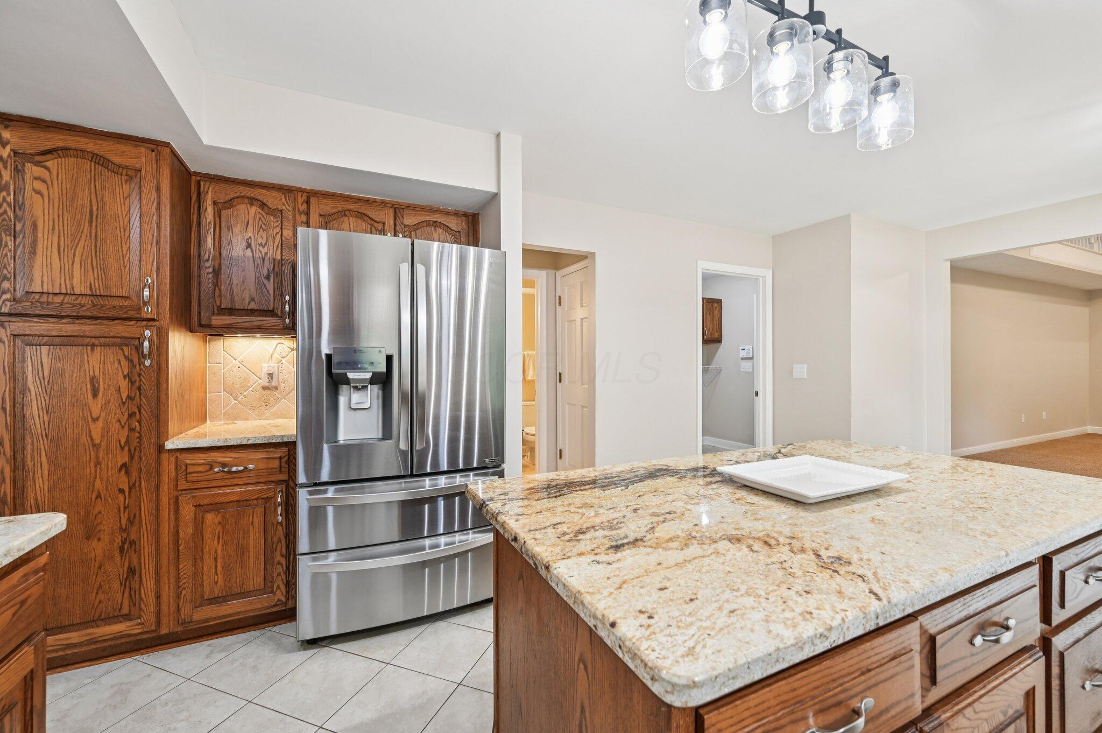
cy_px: 366
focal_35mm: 14
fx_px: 428
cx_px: 551
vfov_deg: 81.1
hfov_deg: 104.3
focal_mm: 14
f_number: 8
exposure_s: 1/6
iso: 400
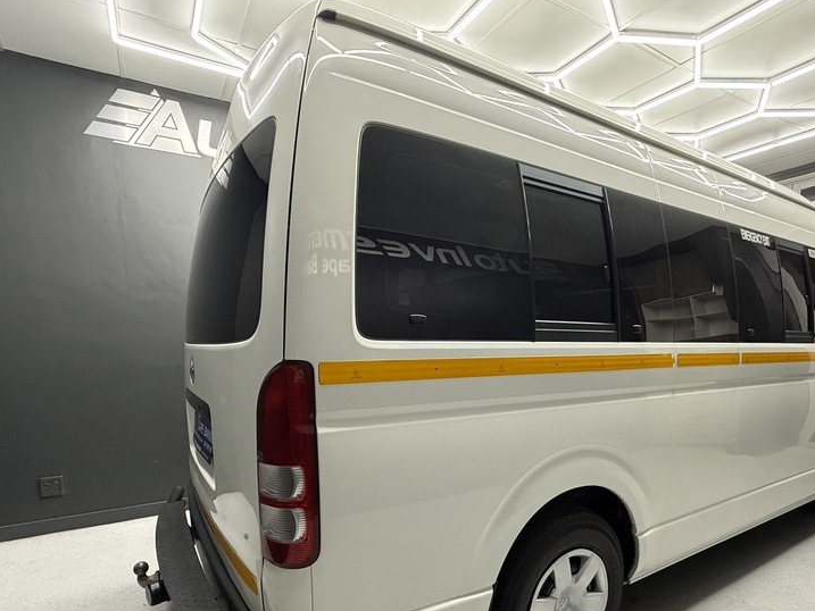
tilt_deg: -6.0
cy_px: 395
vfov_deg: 64.7
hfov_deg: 81.6
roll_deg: +0.7
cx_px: 435
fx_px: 471
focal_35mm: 20
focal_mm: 2.22
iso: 250
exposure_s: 1/50
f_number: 2.2
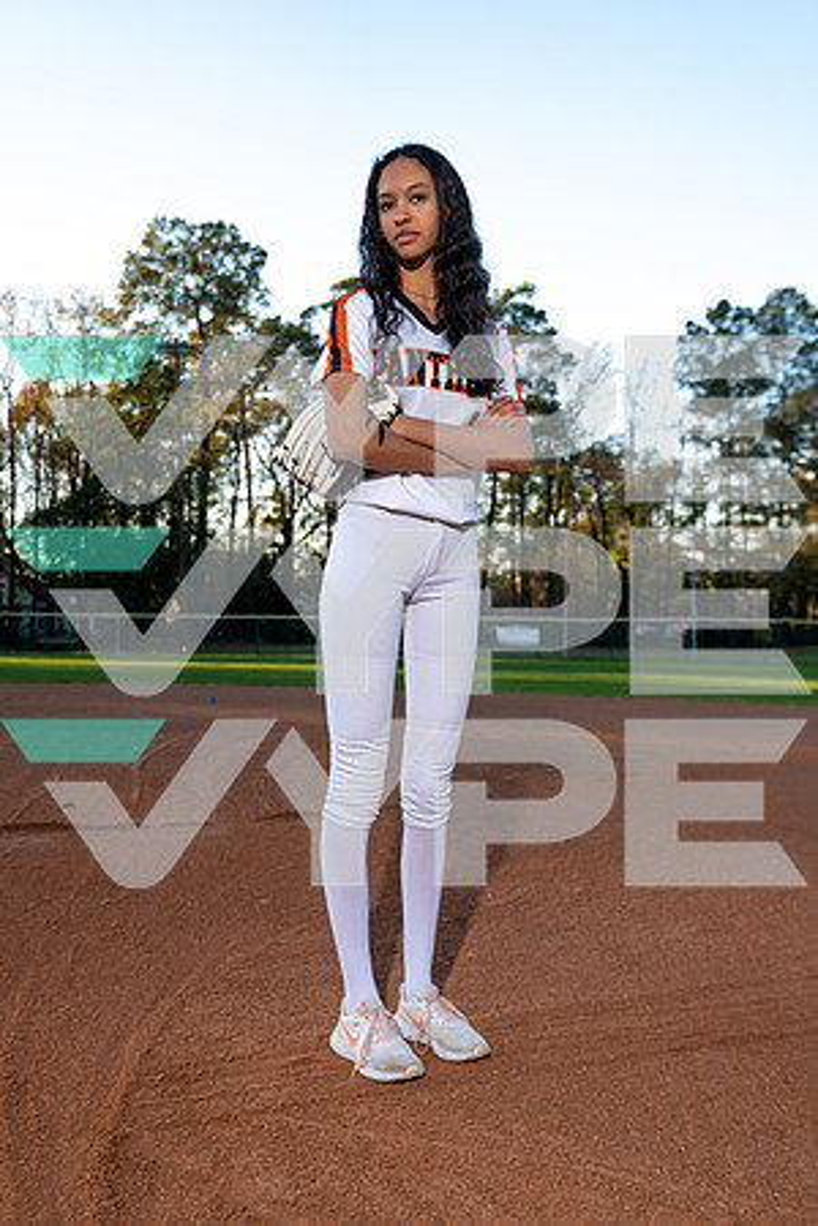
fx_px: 1261
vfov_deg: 51.9
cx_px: 409
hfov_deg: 35.9
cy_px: 613
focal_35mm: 37
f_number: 4.5
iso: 250
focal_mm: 37
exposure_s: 1/250
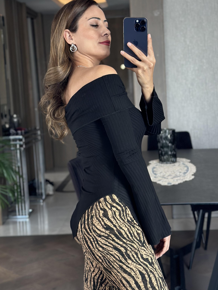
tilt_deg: -16.2
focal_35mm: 63
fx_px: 529
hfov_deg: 23.3
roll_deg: +3.0
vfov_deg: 30.7
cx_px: 105
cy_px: 140
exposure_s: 1/116
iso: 125
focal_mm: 6.86
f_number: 1.78
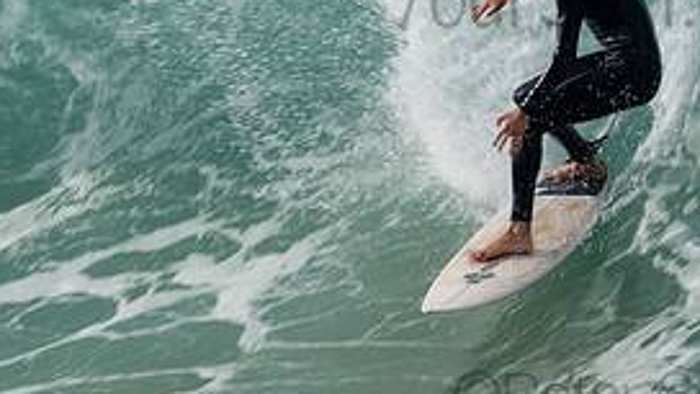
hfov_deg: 1.3
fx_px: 29846
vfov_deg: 0.8
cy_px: -32
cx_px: 654
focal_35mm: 1608
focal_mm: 480
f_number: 10
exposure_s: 1/200
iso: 100
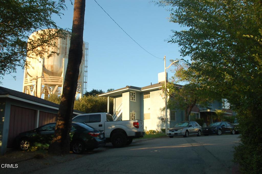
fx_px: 273
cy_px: 87
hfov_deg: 51.3
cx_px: 131
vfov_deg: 35.4
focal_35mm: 38
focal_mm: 25
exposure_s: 1/200
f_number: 7.1
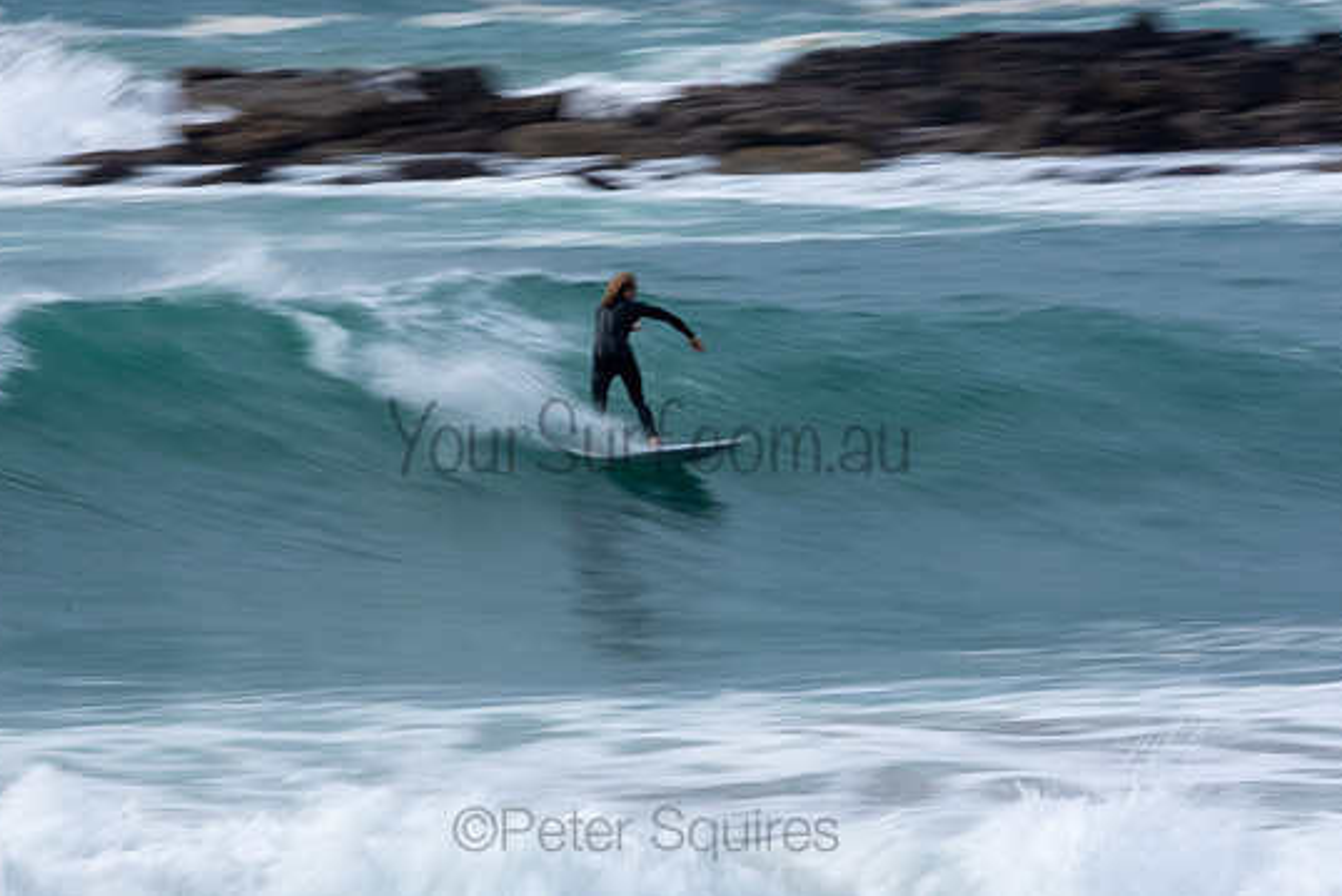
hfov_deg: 2.5
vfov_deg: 1.7
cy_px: 416
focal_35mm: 809
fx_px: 30164
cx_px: 646
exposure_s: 1/20
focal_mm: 500
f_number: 25
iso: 100
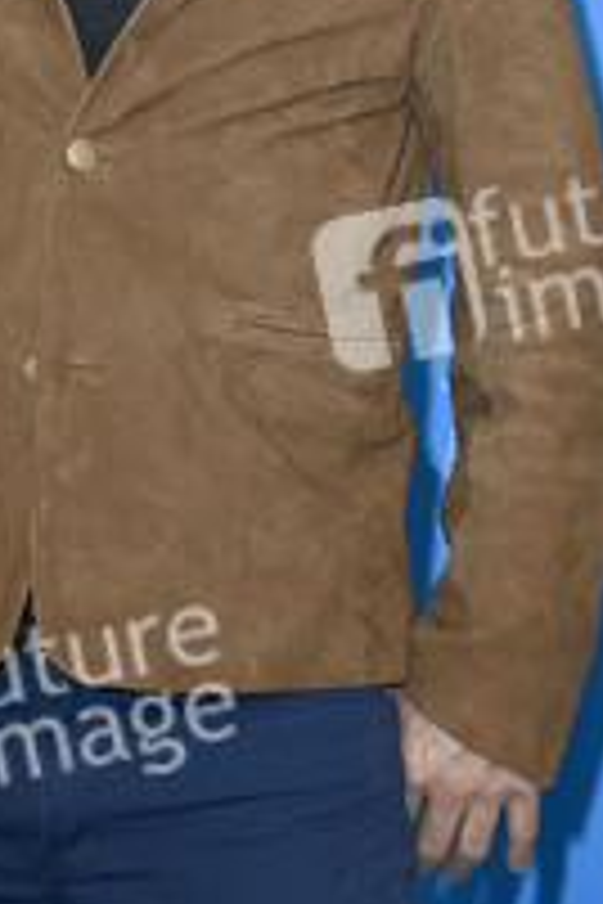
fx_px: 4598
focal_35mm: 183
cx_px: 135
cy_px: 40
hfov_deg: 7.5
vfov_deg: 11.1
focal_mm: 92
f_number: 5.3
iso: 800
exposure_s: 1/200
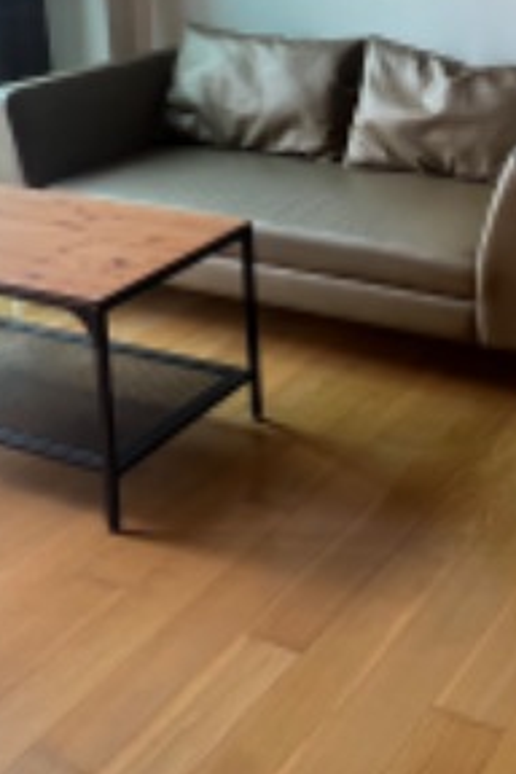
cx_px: 551
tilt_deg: -6.1
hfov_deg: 26.6
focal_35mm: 47
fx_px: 1010
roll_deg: +0.2
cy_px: -62
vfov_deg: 36.1
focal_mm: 1.57
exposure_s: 1/100
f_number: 1.8
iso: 64
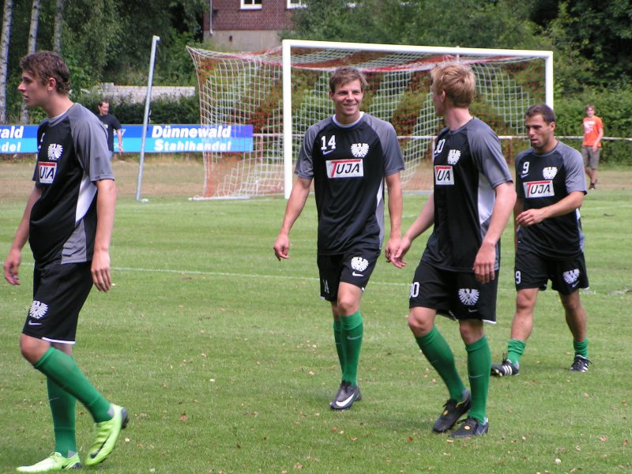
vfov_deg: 8.6
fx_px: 3140
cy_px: 237
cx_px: 316
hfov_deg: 11.5
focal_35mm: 172
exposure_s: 1/200
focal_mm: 26.3
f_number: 4
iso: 50
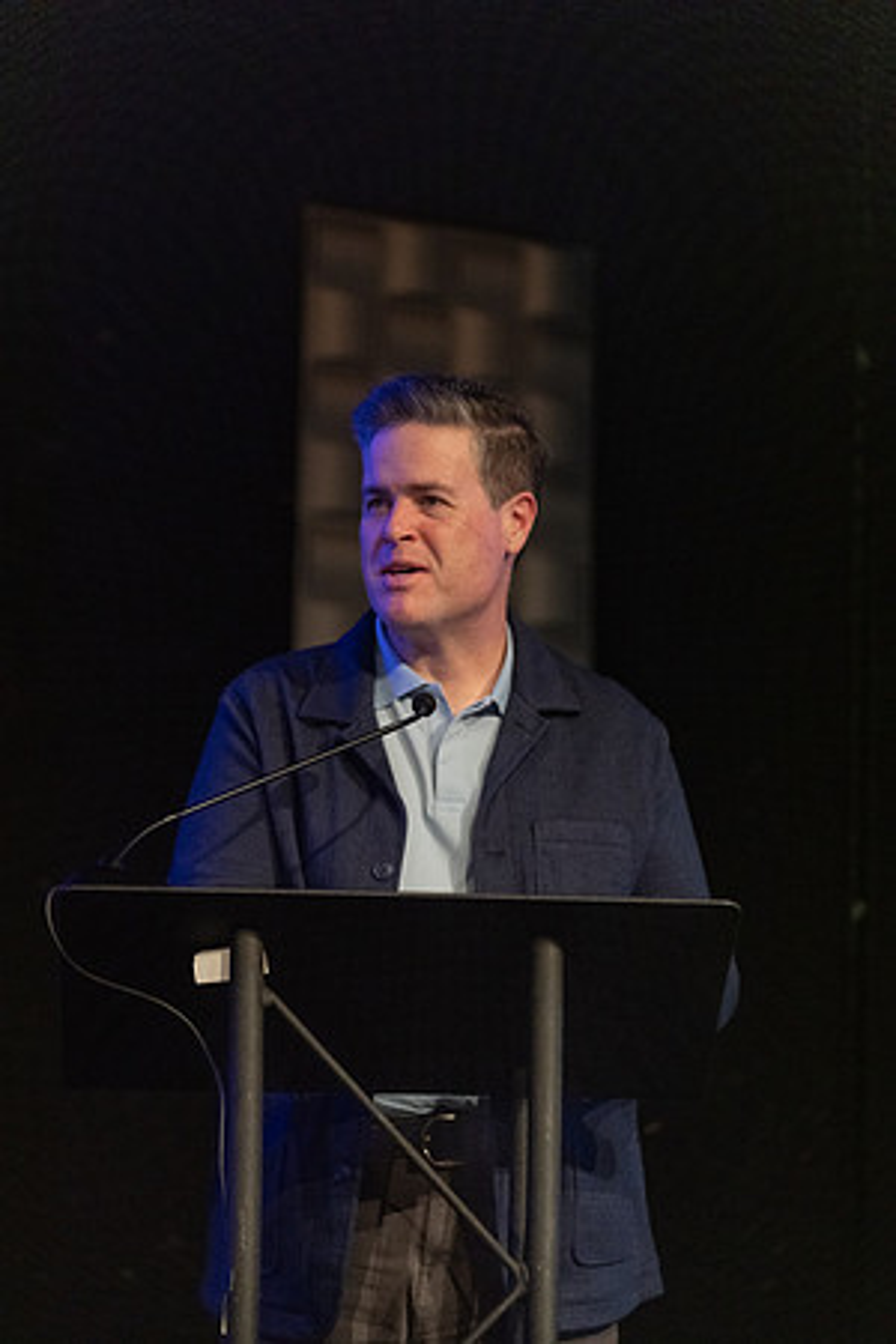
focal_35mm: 135
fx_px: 5040
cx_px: 448
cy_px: 672
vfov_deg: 15.2
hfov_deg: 10.2
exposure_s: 1/320
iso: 10000
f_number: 2.8
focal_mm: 135
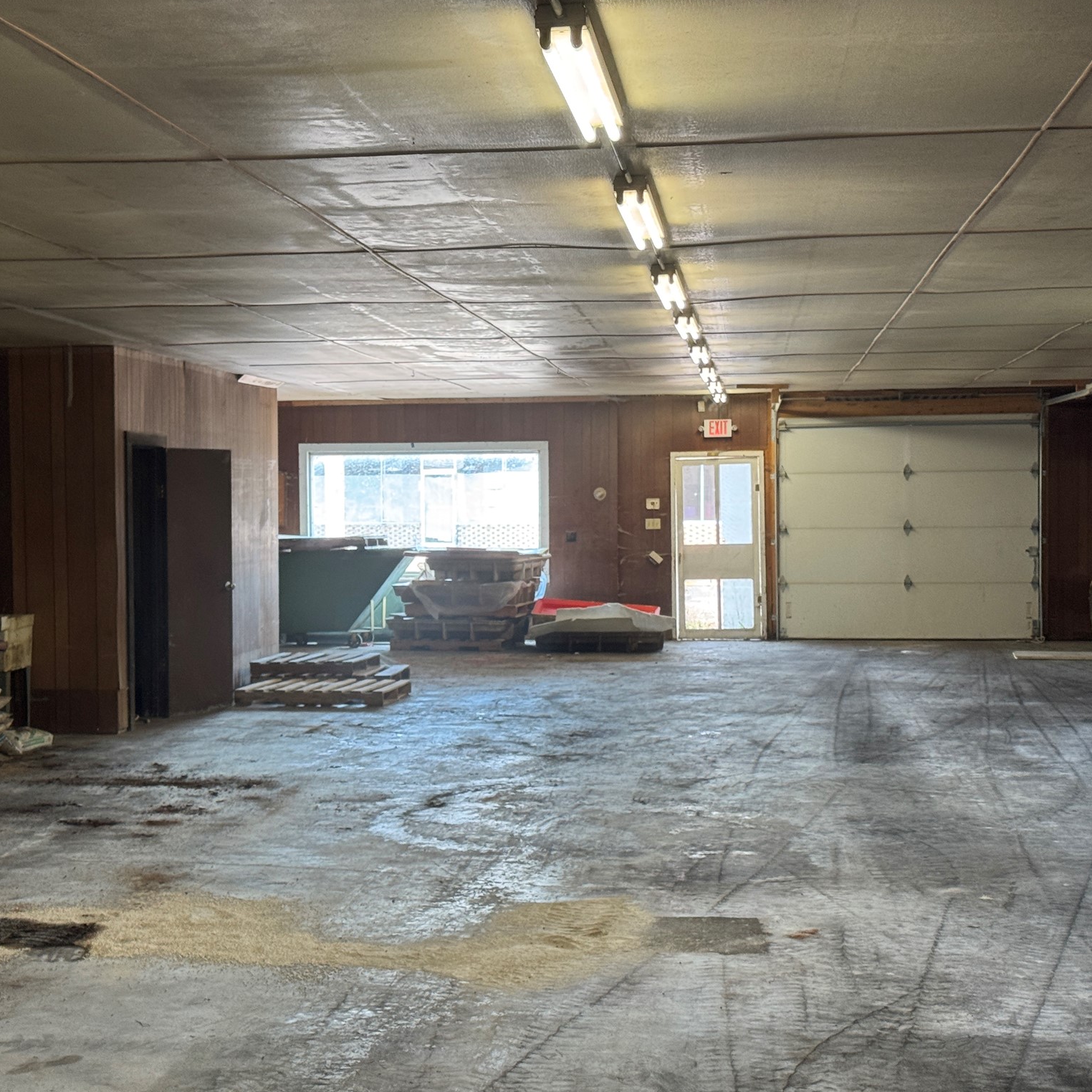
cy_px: 547
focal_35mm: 57
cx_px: 456
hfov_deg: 30.0
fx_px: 2034
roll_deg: -0.2
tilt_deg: -2.6
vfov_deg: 30.0
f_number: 1.78
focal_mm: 6.76
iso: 100
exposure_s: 1/60
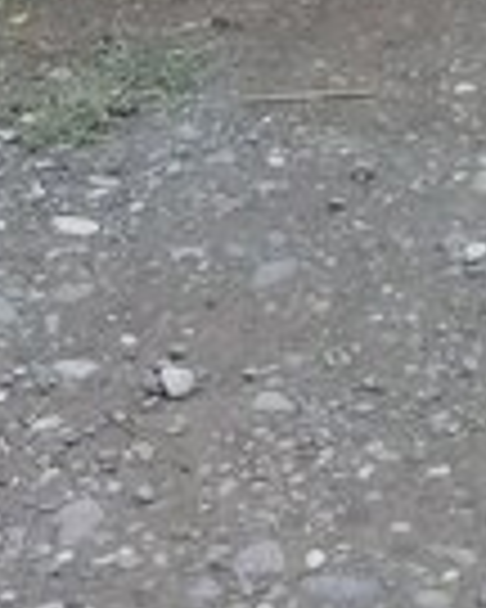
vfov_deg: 15.5
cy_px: -392
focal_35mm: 111
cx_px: 644
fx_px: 1996
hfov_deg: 13.4
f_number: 2.2
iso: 50
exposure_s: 1/280
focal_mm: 3.3
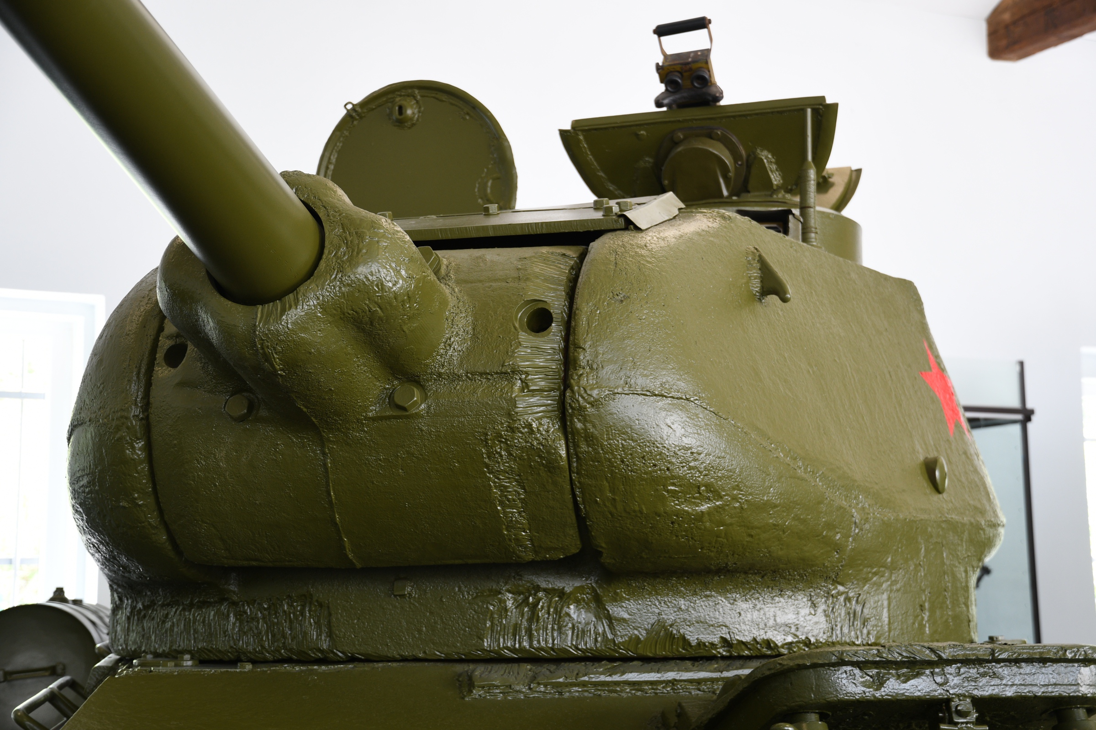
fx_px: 1735
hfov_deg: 35.1
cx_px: 548
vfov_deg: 23.8
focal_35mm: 57
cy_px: 365
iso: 250
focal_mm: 38
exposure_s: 1/40
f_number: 3.3
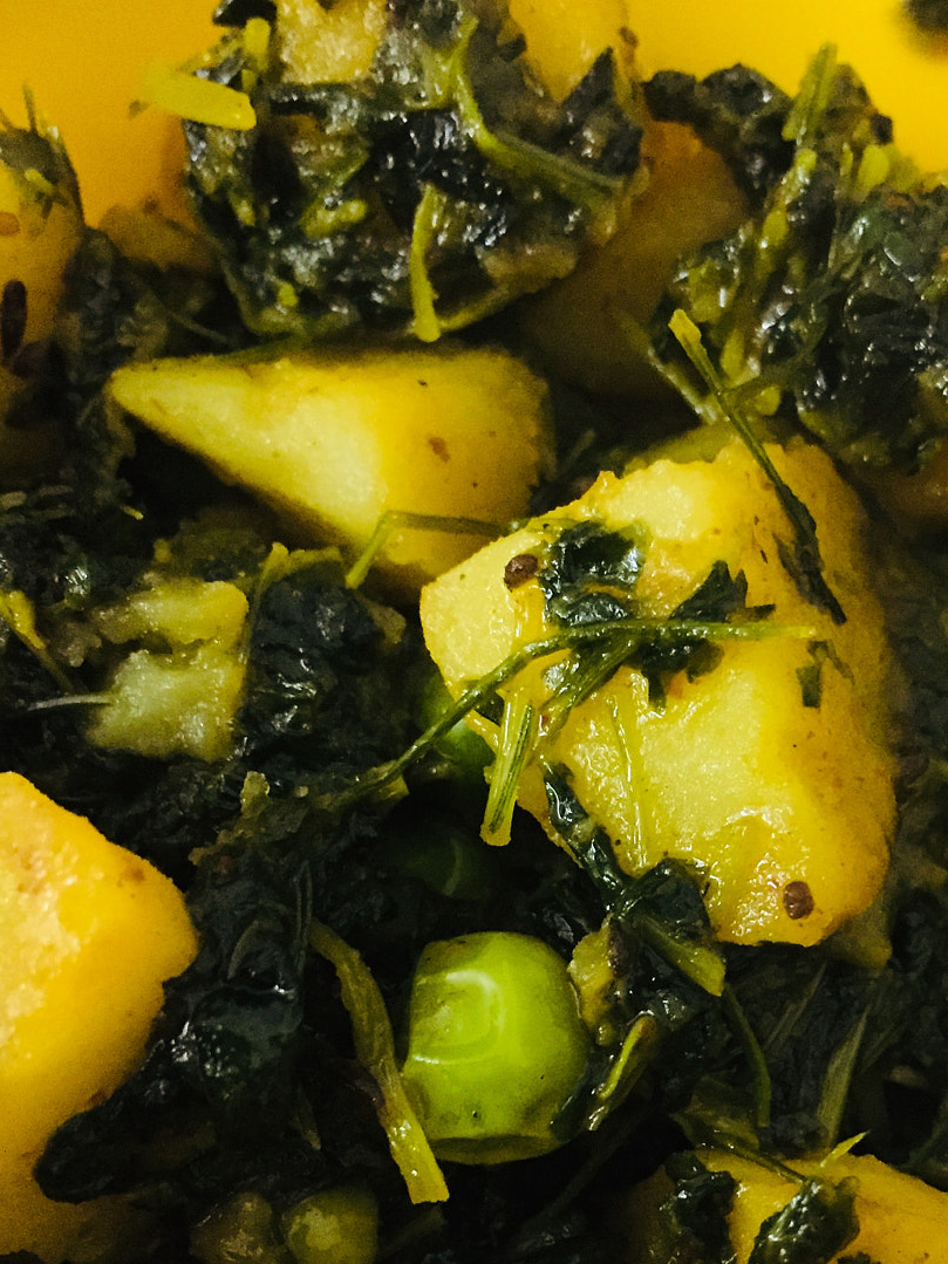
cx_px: 686
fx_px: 1570
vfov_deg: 43.7
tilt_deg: -58.2
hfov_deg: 33.1
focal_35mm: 43
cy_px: 740
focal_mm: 4.15
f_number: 2.2
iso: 320
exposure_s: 1/17
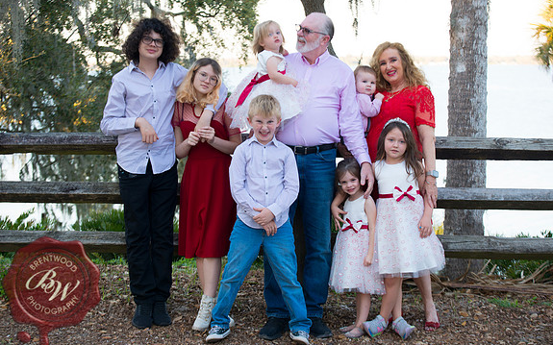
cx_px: 278
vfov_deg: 18.1
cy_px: 166
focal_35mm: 72
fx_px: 1085
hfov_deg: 28.6
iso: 200
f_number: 3.5
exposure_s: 1/125
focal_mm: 70
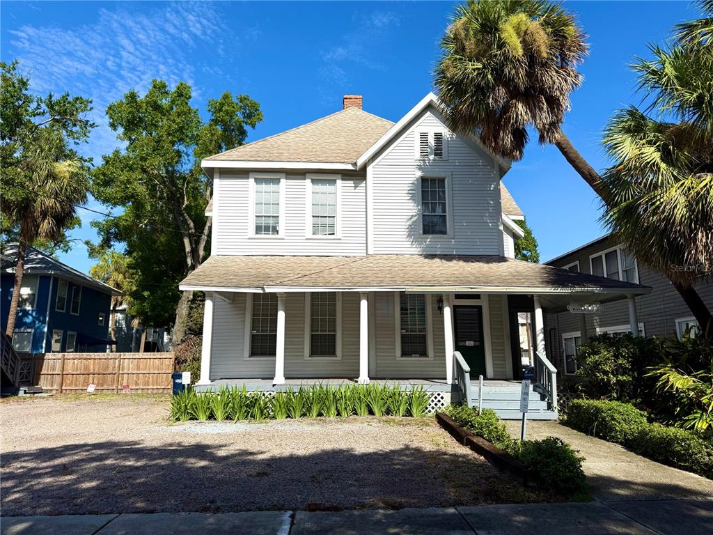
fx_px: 494
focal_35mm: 24
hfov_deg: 71.6
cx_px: 356
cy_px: 268
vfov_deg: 56.8
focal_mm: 6.76
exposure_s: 1/5714
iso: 80
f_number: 1.78
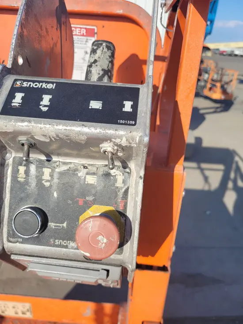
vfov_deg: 67.3
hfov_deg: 53.1
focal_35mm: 26
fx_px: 243
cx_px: 122
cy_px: 162
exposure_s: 1/2365
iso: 40
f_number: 1.8
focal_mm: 5.4
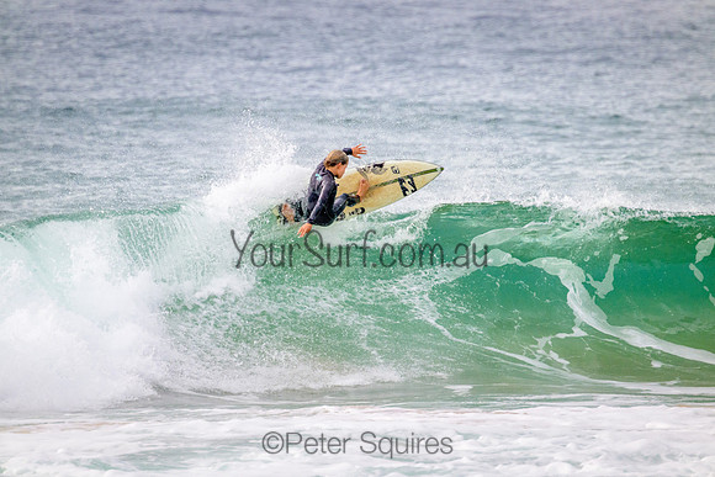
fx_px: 15892
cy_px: 238
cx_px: 358
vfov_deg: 1.7
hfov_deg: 2.6
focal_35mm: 800
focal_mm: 800
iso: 2000
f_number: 11
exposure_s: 1/2000
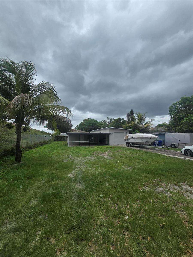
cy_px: 128
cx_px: 96
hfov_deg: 89.9
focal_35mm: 13
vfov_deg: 106.2
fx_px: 97
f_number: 2.2
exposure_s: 1/2866
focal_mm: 2.2
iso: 50
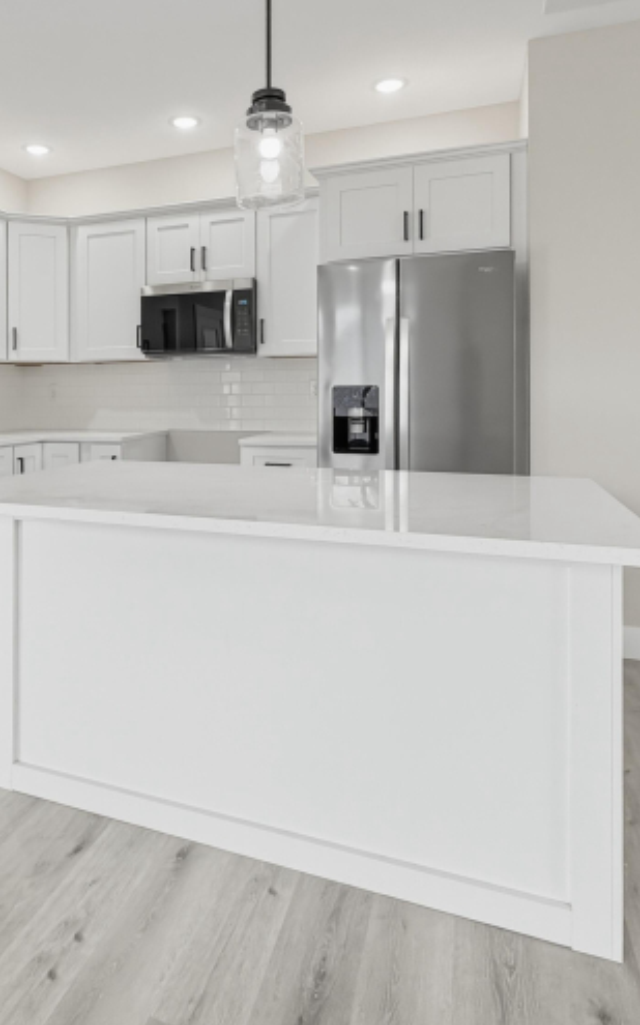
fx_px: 559
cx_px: 225
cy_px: 509
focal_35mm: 20
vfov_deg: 85.1
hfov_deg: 58.5
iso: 100
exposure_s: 1/120
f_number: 2.2
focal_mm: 2.2
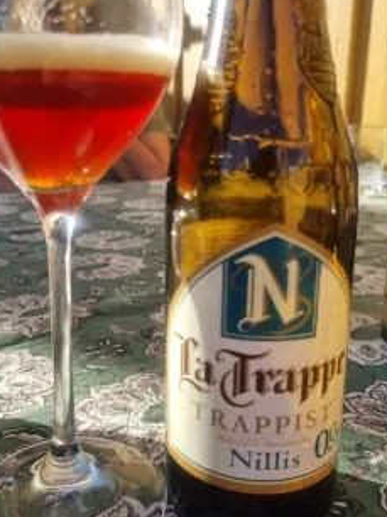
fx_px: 508
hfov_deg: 41.7
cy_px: 237
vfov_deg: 53.9
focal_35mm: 34
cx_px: 177
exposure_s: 1/1104
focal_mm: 5.4
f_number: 1.8
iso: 50
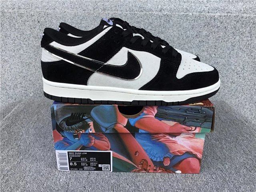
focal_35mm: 31
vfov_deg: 45.4
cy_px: 96
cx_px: 128
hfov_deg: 58.4
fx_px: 229
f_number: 2.4
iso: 25
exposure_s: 1/445
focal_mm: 3.3
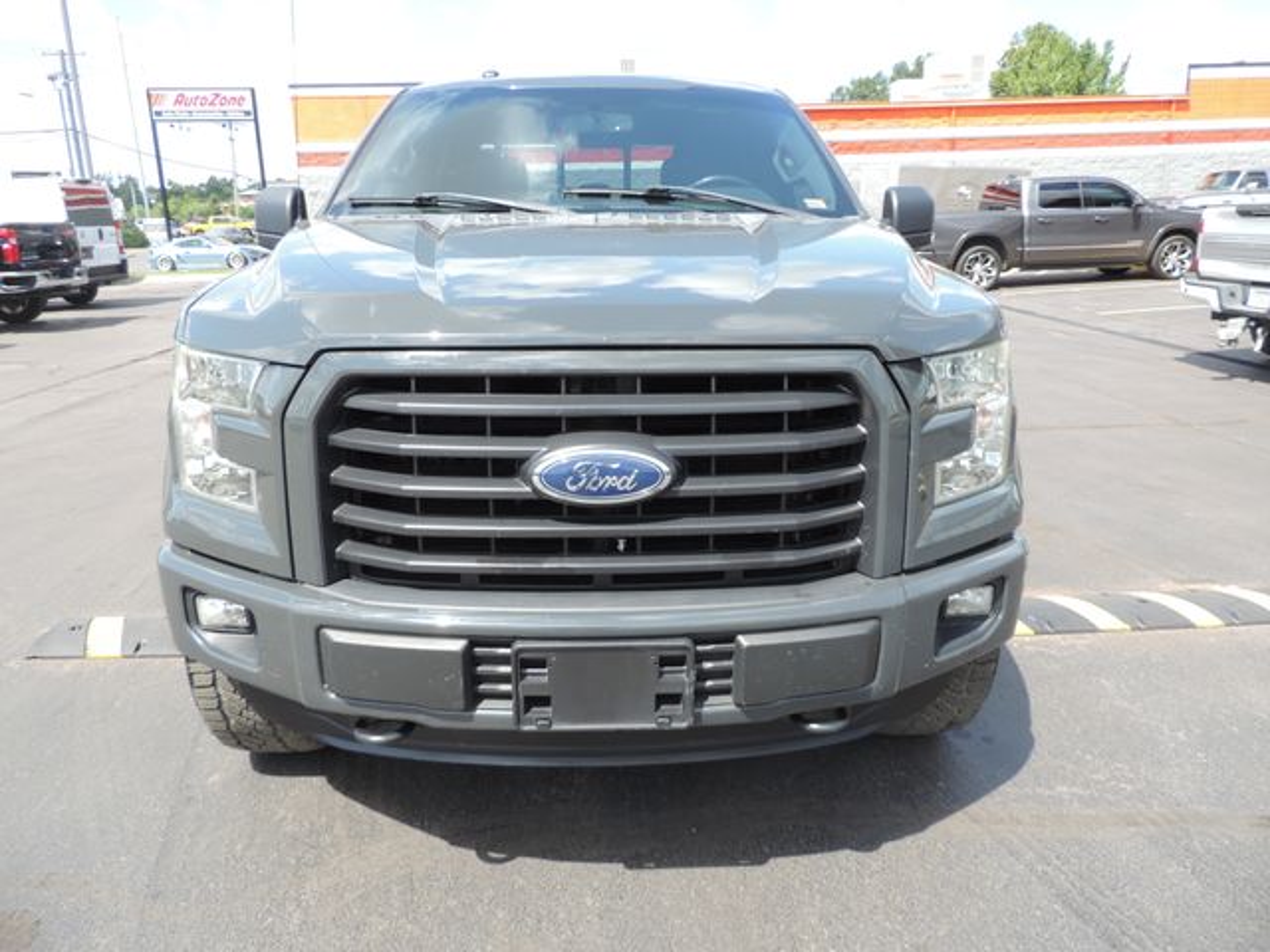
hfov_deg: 71.6
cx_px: 635
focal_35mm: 24
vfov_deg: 56.8
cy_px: 476
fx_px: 881
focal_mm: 4.3
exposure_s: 1/320
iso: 80
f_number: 3
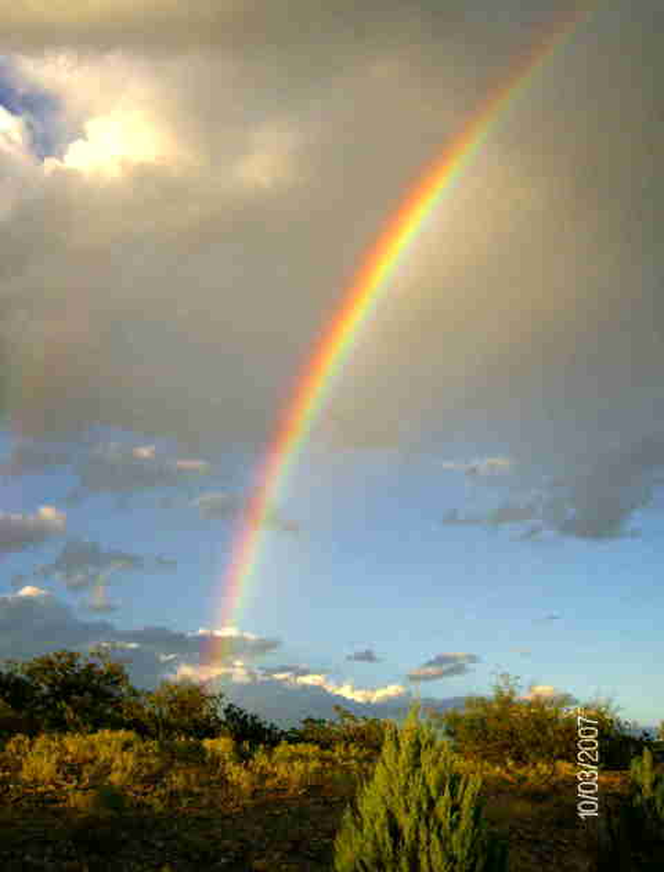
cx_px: 332
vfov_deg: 34.2
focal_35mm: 56
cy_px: 436
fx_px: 1419
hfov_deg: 26.3
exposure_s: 1/377
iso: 100
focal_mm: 9.3
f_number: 5.6
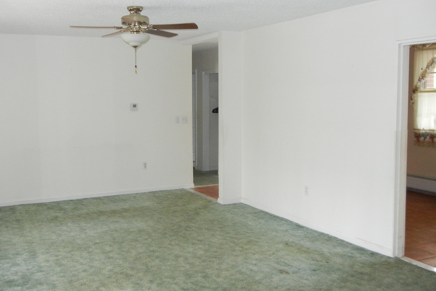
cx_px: 170
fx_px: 484
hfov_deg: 48.1
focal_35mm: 40
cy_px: 137
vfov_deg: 33.4
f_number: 3.5
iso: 477
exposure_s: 1/30
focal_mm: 5.4
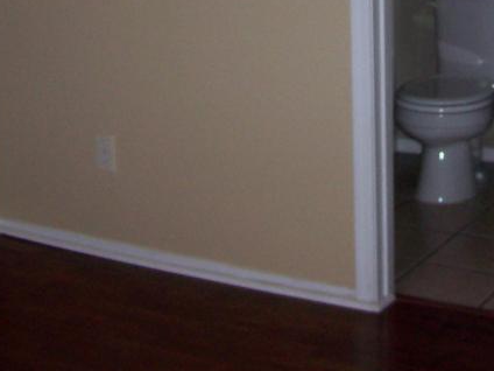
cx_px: 290
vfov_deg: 16.4
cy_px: -49
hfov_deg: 22.5
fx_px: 1242
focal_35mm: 87
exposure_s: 1/64
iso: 80
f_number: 2.7
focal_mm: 6
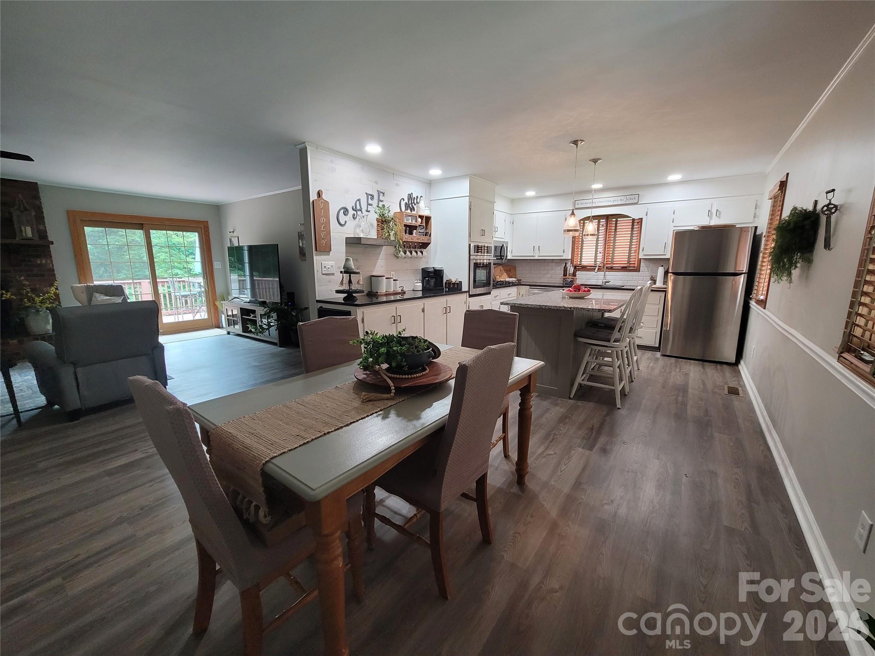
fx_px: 329
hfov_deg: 106.2
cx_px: 438
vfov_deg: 89.9
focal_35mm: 13
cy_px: 328
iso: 250
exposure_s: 1/60
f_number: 2.2
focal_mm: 2.2
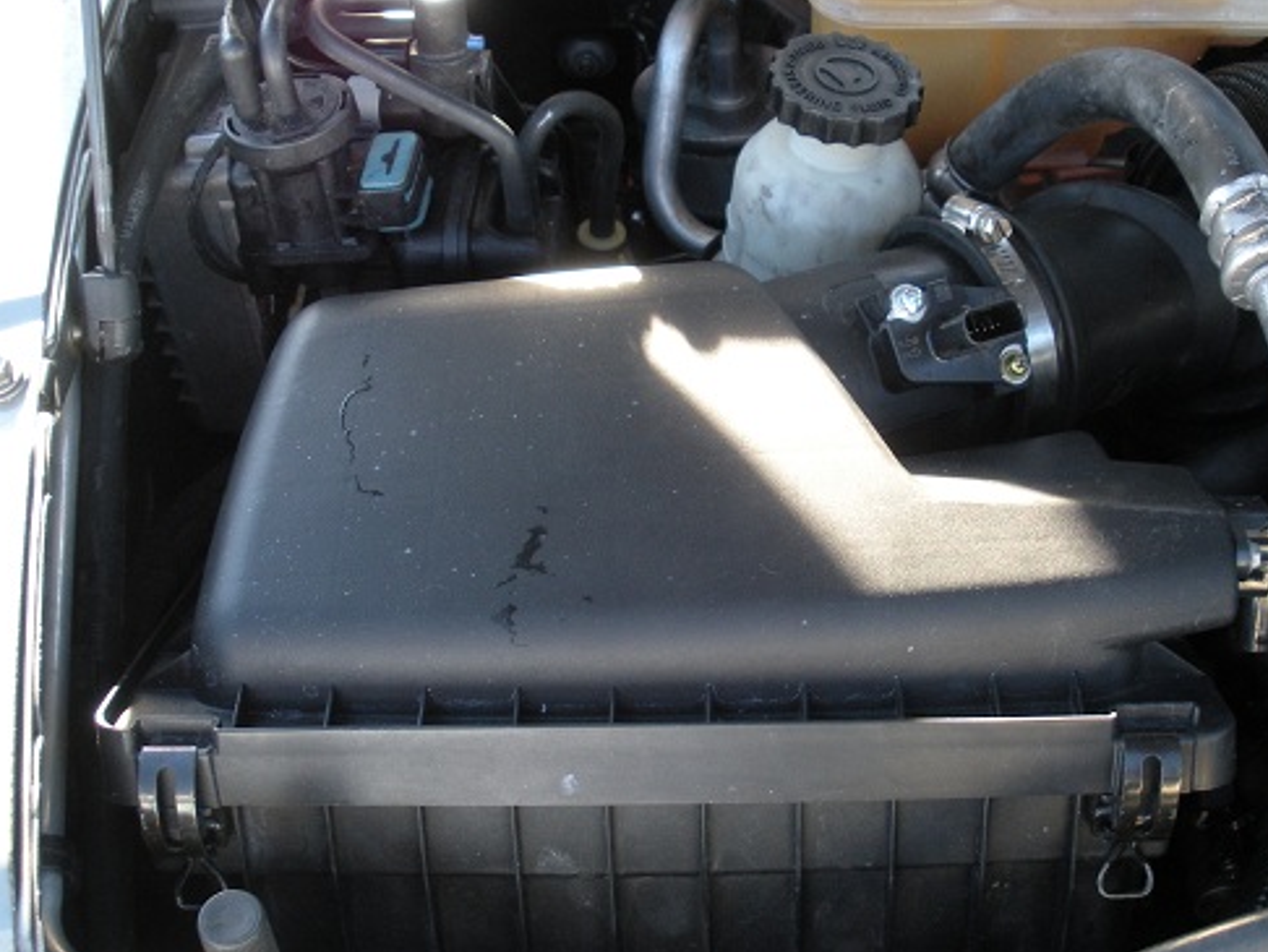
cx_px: 811
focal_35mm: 48
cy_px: 501
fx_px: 1759
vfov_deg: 30.3
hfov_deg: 39.3
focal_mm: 6.3
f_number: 3.5
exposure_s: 1/59.7
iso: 162
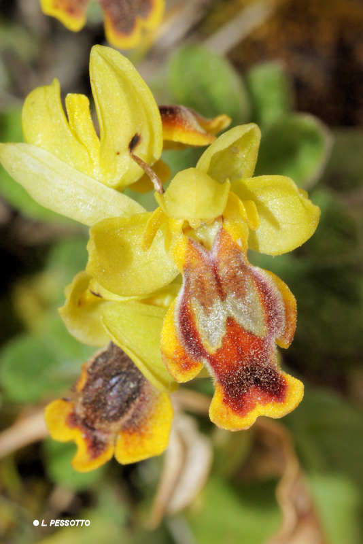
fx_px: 2040
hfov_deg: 10.2
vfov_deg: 15.2
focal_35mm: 135
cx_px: 182
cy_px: 272
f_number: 18
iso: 800
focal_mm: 90
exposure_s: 1/125
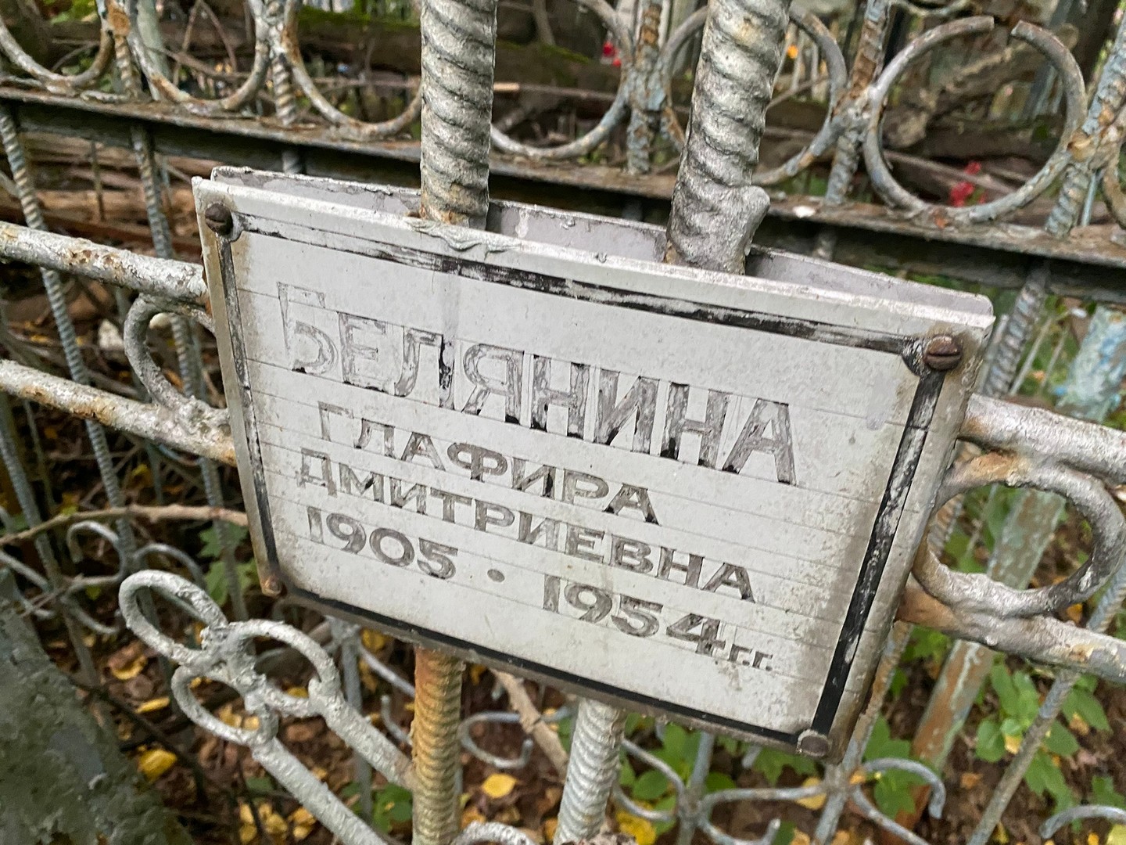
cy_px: 422
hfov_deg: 67.3
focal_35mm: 26
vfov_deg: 53.1
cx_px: 563
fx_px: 846
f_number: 1.8
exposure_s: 1/57
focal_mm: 4.25
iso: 500
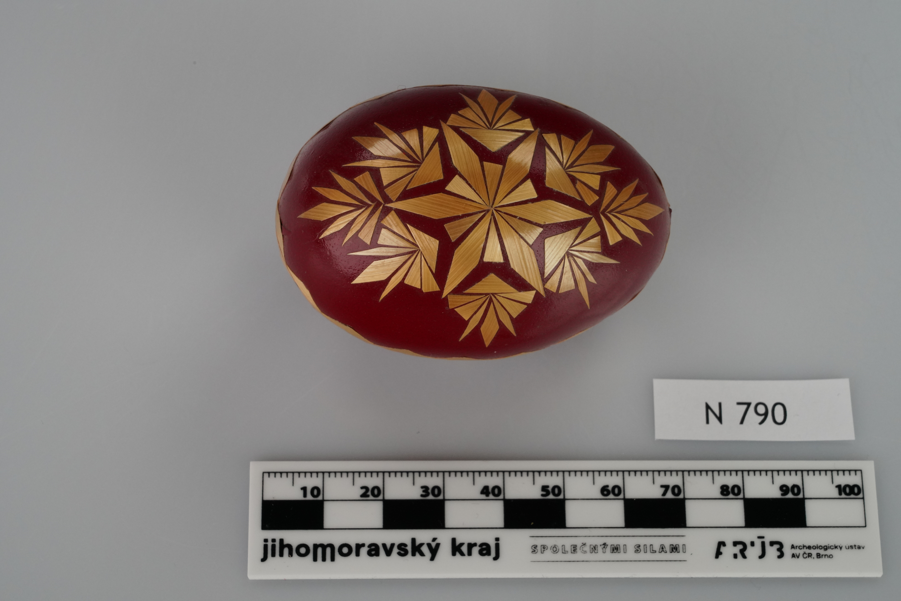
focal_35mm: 105
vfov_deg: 13.0
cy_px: 300
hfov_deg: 19.5
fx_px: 2628
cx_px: 450
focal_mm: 105
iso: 2500
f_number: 22
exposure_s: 1/125
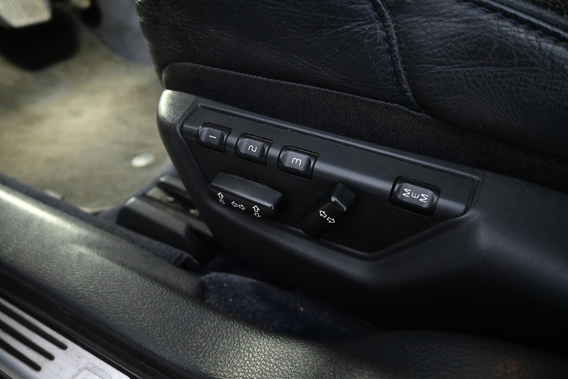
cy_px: 190
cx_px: 284
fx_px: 379
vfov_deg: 53.1
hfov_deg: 73.7
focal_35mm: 24
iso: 4000
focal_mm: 16
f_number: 4
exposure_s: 1/60
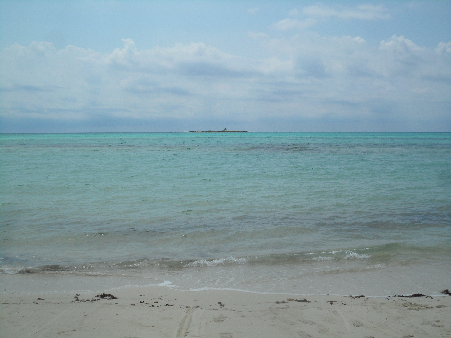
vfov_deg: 32.9
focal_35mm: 44
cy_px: 169
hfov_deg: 42.9
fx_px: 573
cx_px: 226
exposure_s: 1/250
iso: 80
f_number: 11.3
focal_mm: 7.8
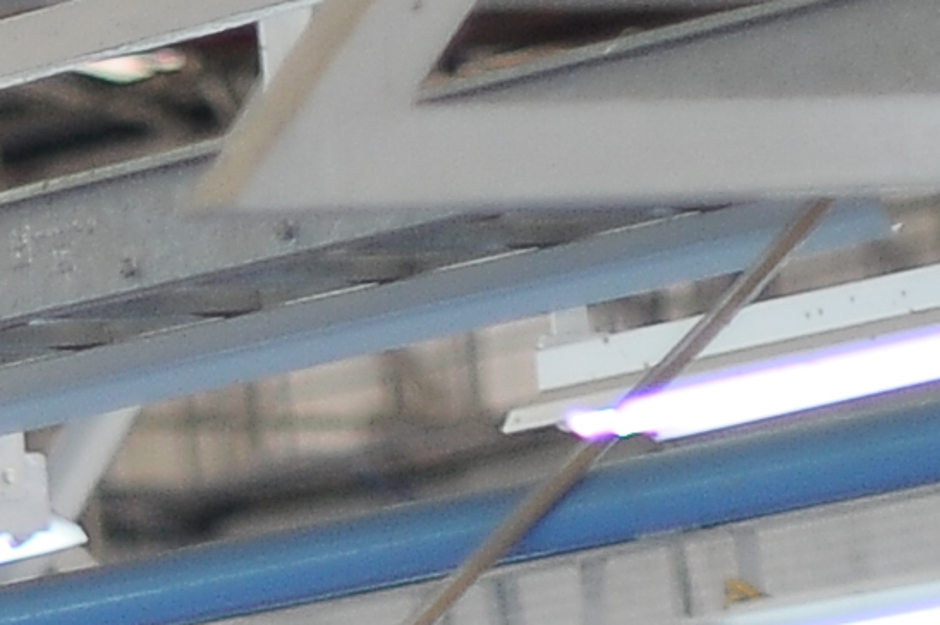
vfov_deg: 3.5
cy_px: 1774
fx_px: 10151
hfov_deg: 5.2
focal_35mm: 389
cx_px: -600
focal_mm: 50
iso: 640
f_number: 1.4
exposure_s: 1/1000
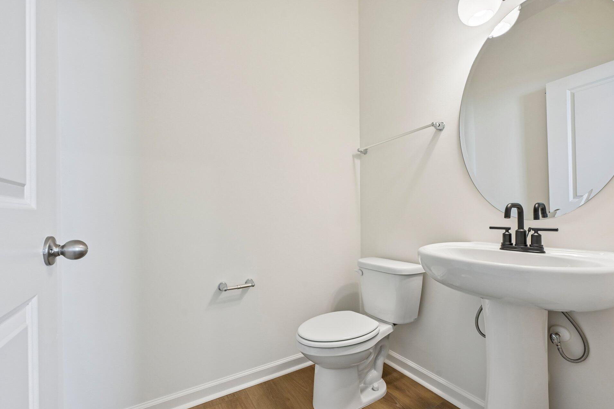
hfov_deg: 100.4
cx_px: 314
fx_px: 256
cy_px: 217
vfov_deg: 77.2
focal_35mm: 15
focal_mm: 14
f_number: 8
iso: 360
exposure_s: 1/40
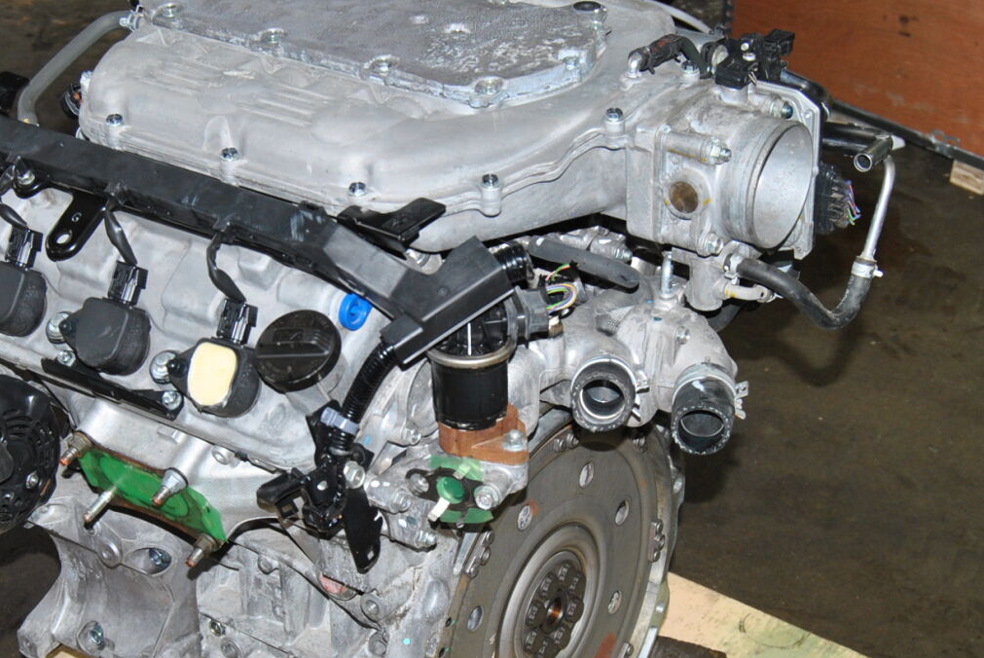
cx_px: 406
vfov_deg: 18.0
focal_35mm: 76
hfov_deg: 26.6
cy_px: 380
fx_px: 2079
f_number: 7.1
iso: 400
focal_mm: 32
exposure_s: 1/200
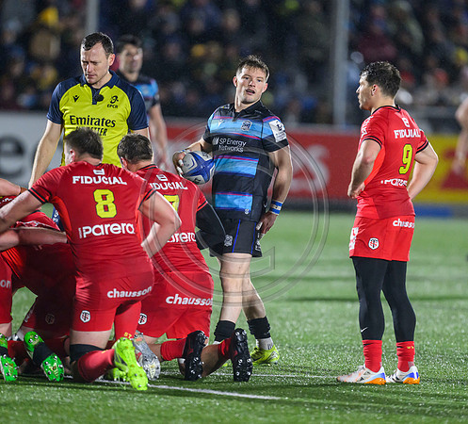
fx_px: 7382
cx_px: 259
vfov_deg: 3.3
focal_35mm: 506
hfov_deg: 3.6
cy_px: 207
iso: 4000
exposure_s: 1/1600
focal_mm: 400
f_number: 3.2
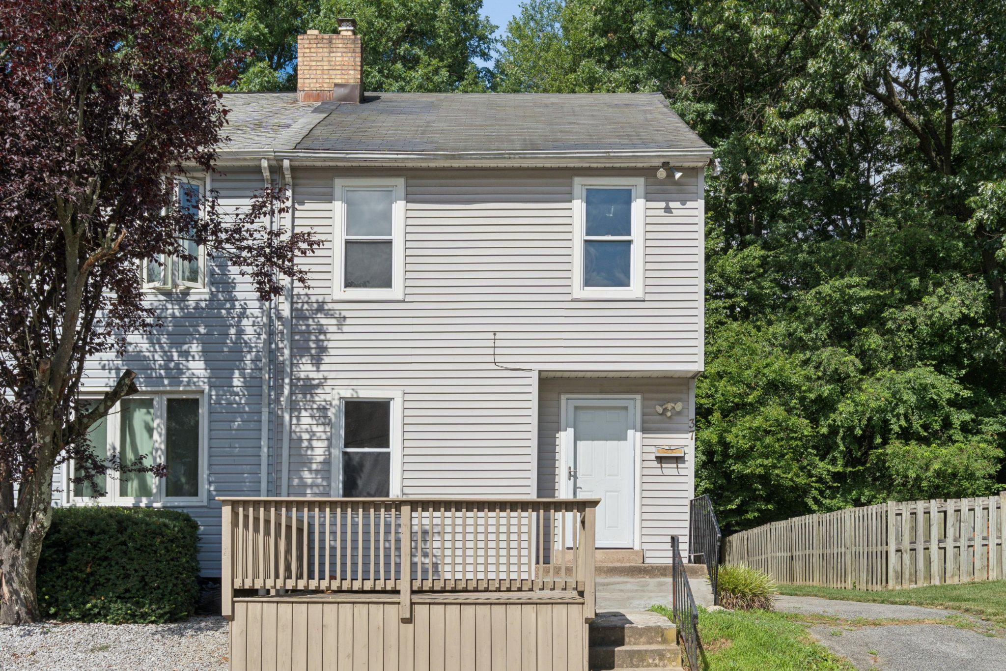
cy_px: 336
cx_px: 503
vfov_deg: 36.9
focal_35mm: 36
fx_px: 1006
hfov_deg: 53.1
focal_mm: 24
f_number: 8
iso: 100
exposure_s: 1/500
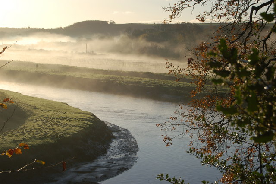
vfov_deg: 16.5
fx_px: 632
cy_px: 92
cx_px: 138
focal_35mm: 82
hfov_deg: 24.6
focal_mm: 55
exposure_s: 1/400
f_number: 10
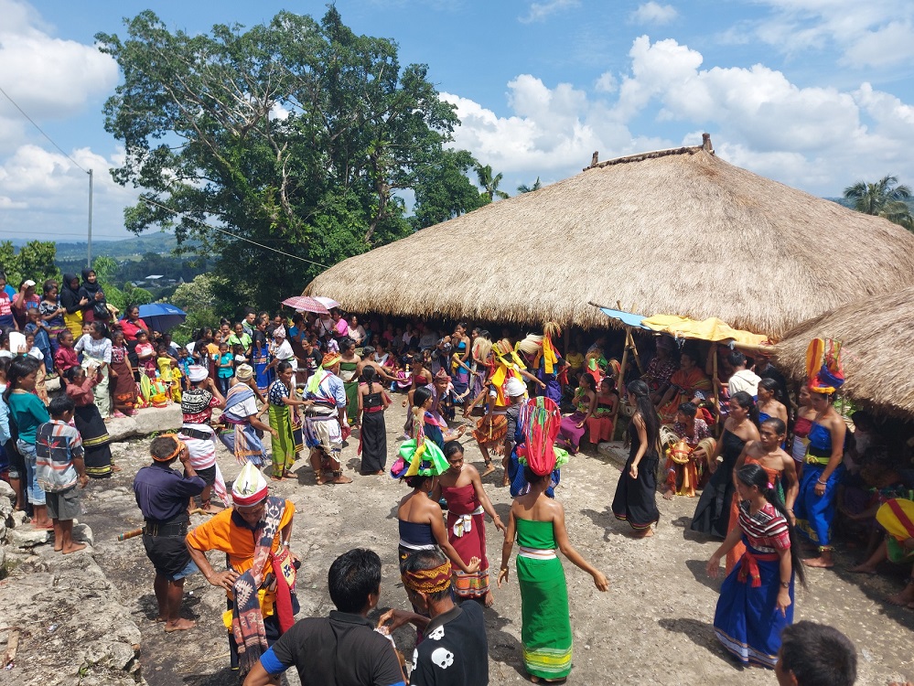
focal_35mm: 24
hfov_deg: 71.6
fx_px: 634
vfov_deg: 56.8
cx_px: 457
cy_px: 343
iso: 32
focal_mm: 5.23
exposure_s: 1/1104
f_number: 1.8
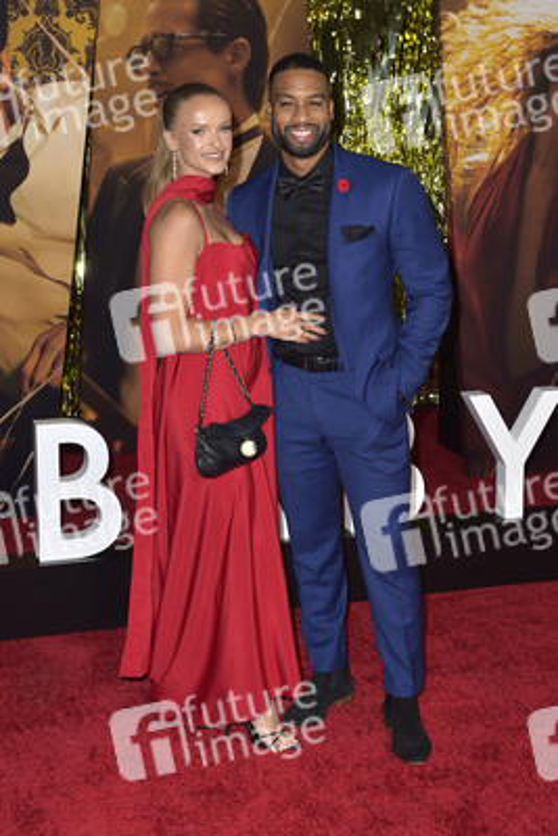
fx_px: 1301
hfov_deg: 24.2
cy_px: 418
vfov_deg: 35.6
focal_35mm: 56
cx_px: 279
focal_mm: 56
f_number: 6.3
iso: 800
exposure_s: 1/250
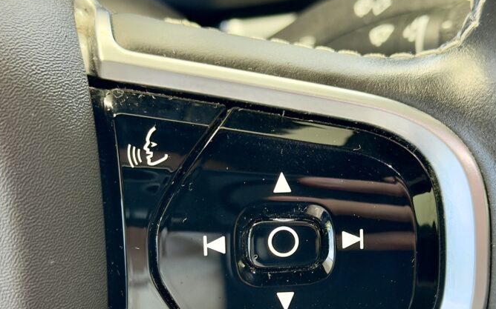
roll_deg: +0.1
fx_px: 1054
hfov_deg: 26.5
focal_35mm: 78
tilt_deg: -32.2
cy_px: 238
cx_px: 279
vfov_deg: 16.6
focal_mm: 6.76
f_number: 1.78
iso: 400
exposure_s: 1/33
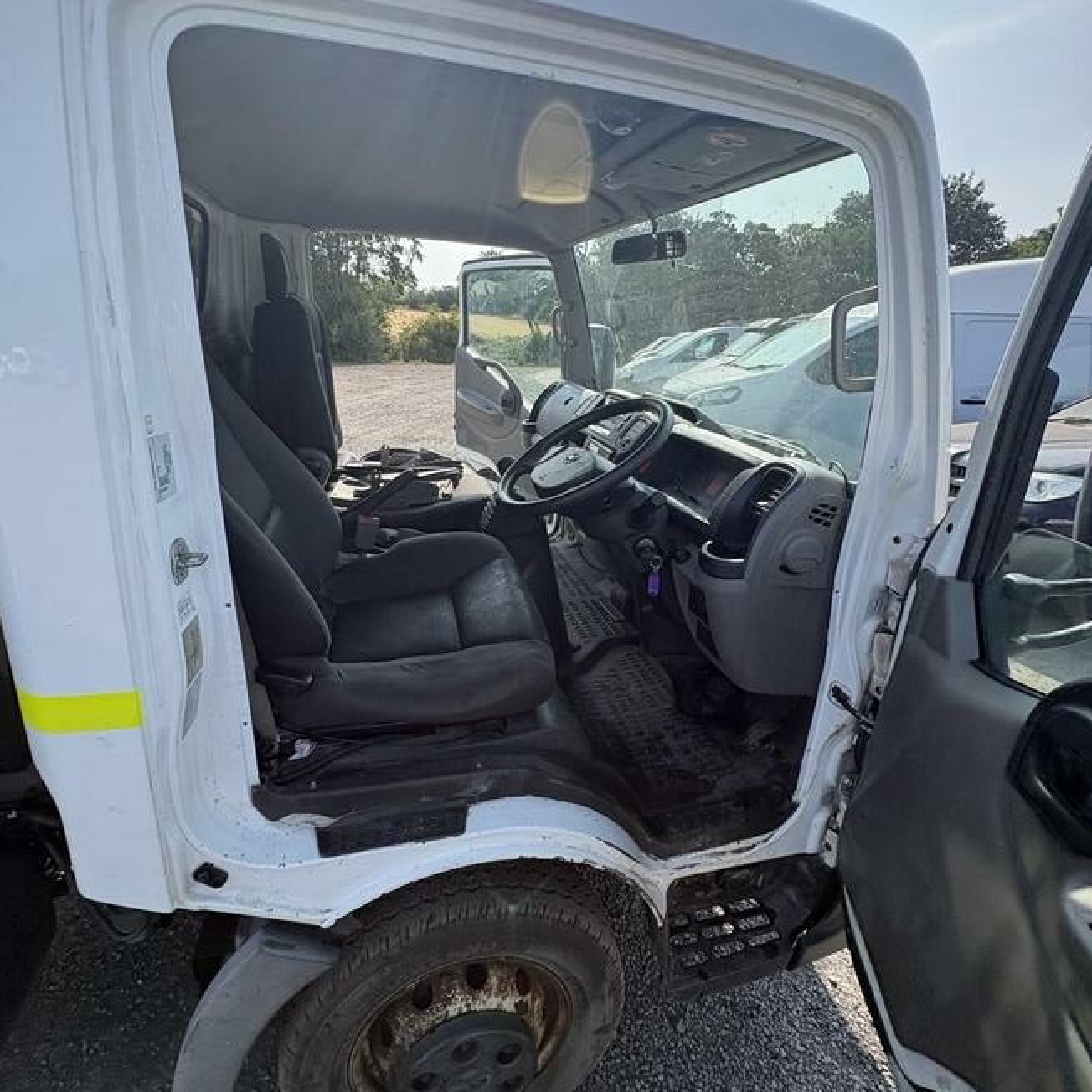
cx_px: 534
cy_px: 506
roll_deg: +2.1
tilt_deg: -15.7
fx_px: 607
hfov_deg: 84.0
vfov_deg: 83.8
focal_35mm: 17
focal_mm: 2.22
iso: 50
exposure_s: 1/600
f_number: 2.2
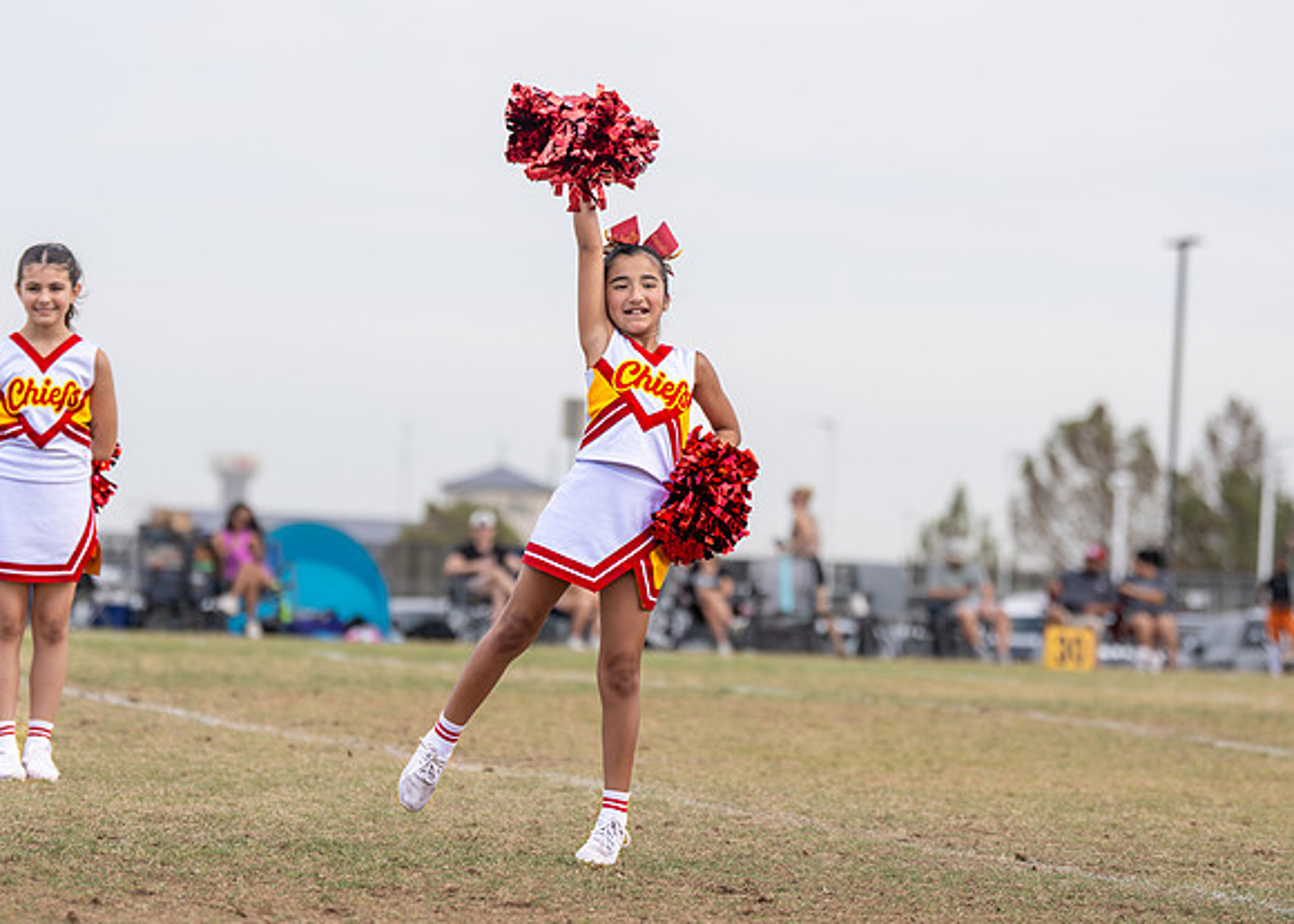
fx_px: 6273
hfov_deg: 11.8
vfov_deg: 8.4
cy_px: 475
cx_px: 597
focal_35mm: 171
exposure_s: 1/1600
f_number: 2.8
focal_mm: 112
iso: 160
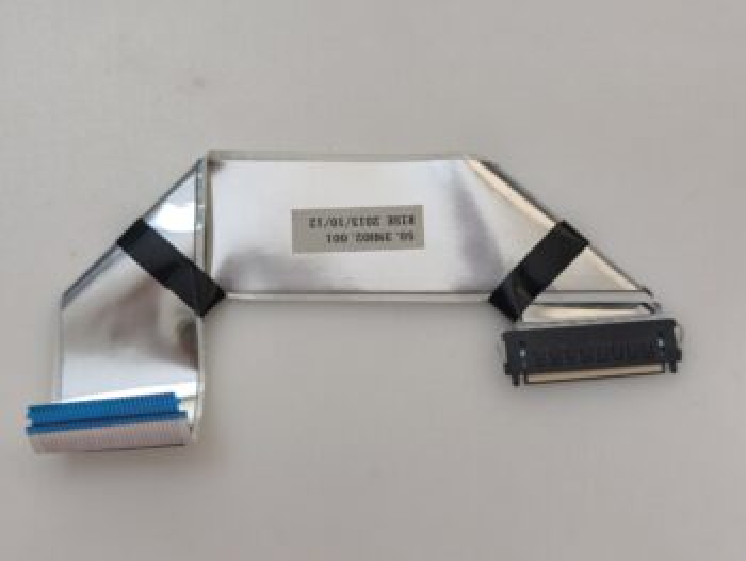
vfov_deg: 40.7
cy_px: 280
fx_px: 755
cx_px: 373
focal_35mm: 35
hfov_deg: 52.6
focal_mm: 6.57
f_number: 1.6
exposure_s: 1/100
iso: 320
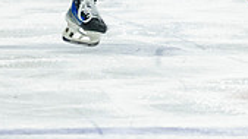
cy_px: -133
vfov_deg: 1.3
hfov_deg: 2.4
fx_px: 5977
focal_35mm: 909
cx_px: 163
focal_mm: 180
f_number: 3.2
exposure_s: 1/800
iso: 1600
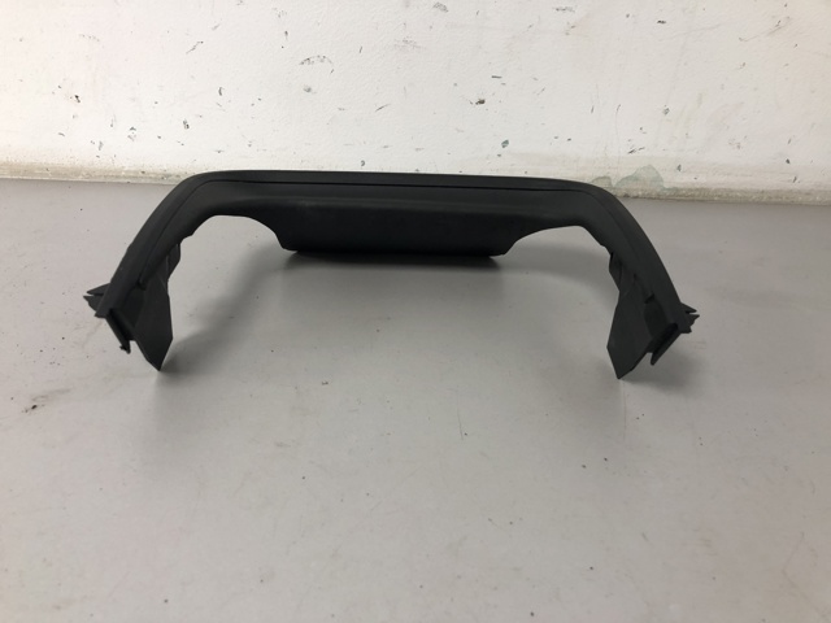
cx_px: 416
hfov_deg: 63.4
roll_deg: -1.2
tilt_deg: -32.4
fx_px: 672
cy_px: 312
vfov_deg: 49.7
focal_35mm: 28
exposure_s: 1/33
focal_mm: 4
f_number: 1.8
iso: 40
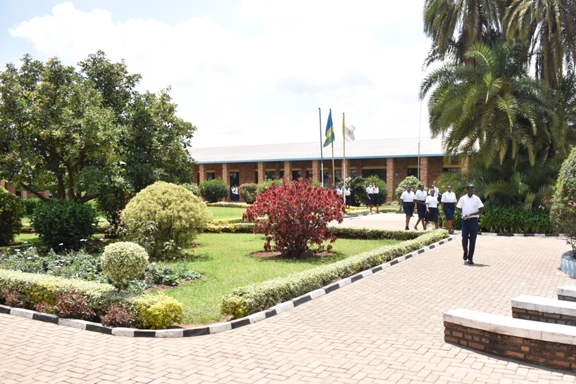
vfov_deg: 39.8
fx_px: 528
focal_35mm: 33
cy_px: 233
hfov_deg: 56.8
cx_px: 341
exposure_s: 1/4000
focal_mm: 18
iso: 1600
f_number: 5.6
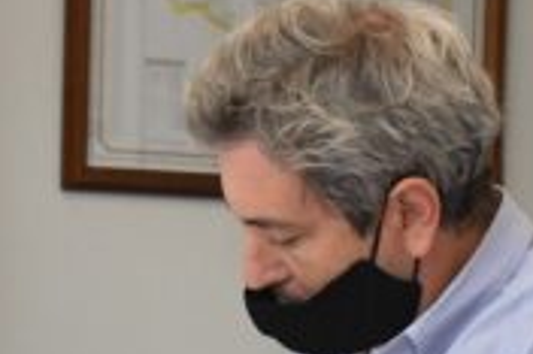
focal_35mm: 229
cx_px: 548
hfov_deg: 8.9
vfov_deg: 5.9
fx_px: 3390
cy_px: 469
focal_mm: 35
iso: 3200
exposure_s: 1/250
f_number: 8
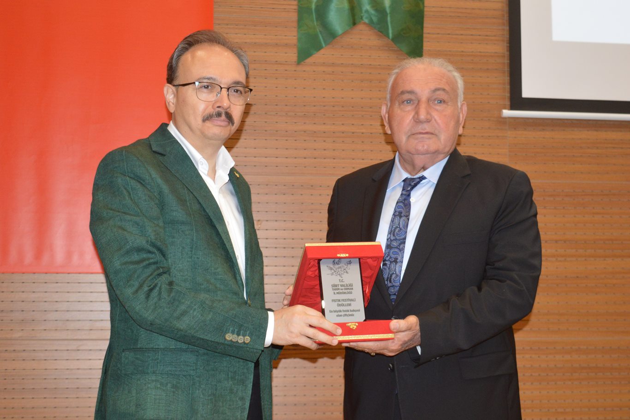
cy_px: 210
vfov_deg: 23.8
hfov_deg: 35.1
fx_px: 997
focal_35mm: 57
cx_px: 315
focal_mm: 38
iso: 1400
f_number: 4.8
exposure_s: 1/60
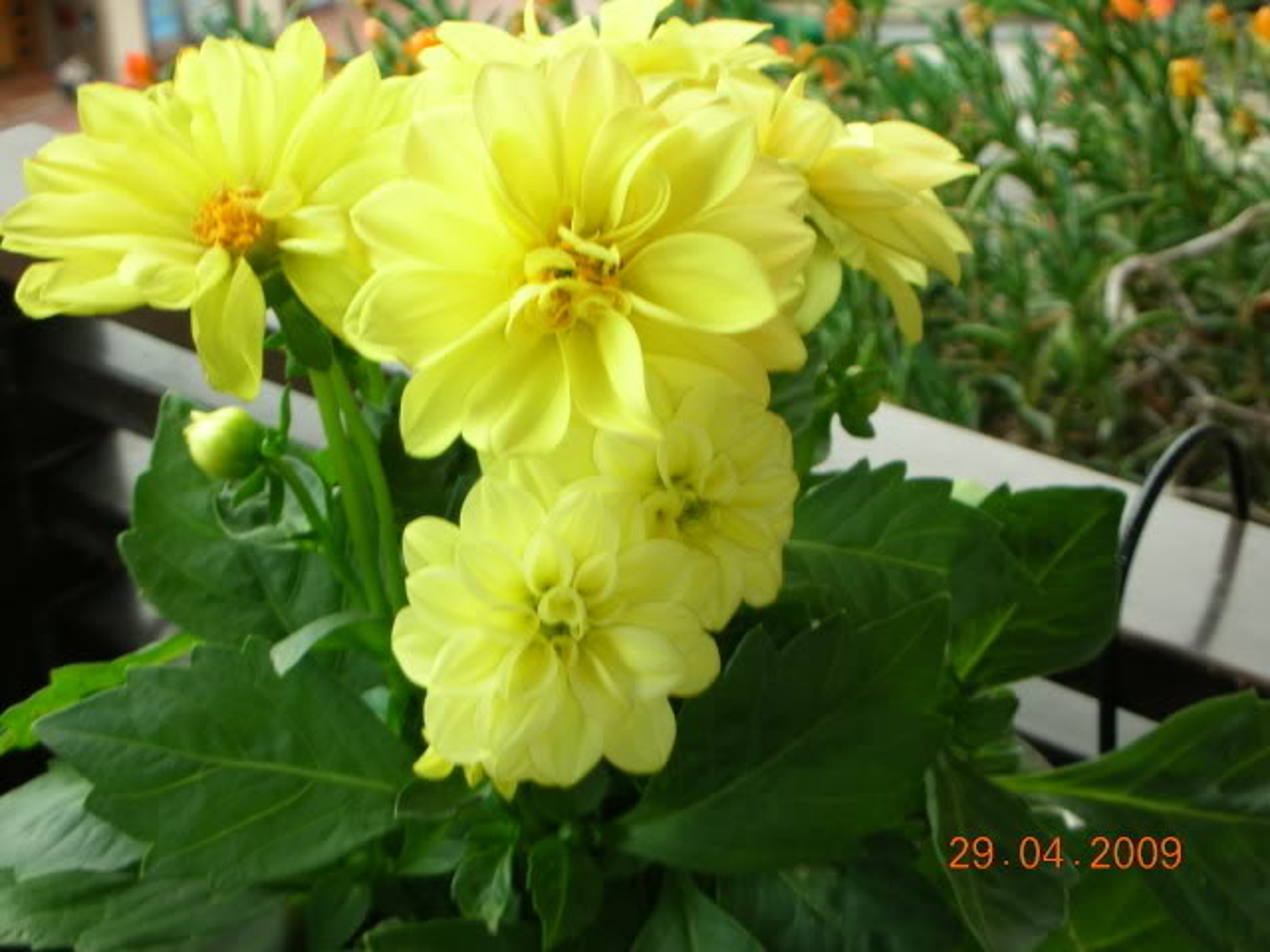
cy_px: 476
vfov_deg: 20.2
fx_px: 2678
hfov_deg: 26.7
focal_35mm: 73
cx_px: 635
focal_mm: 12.2
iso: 50
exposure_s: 1/64.5
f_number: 4.4
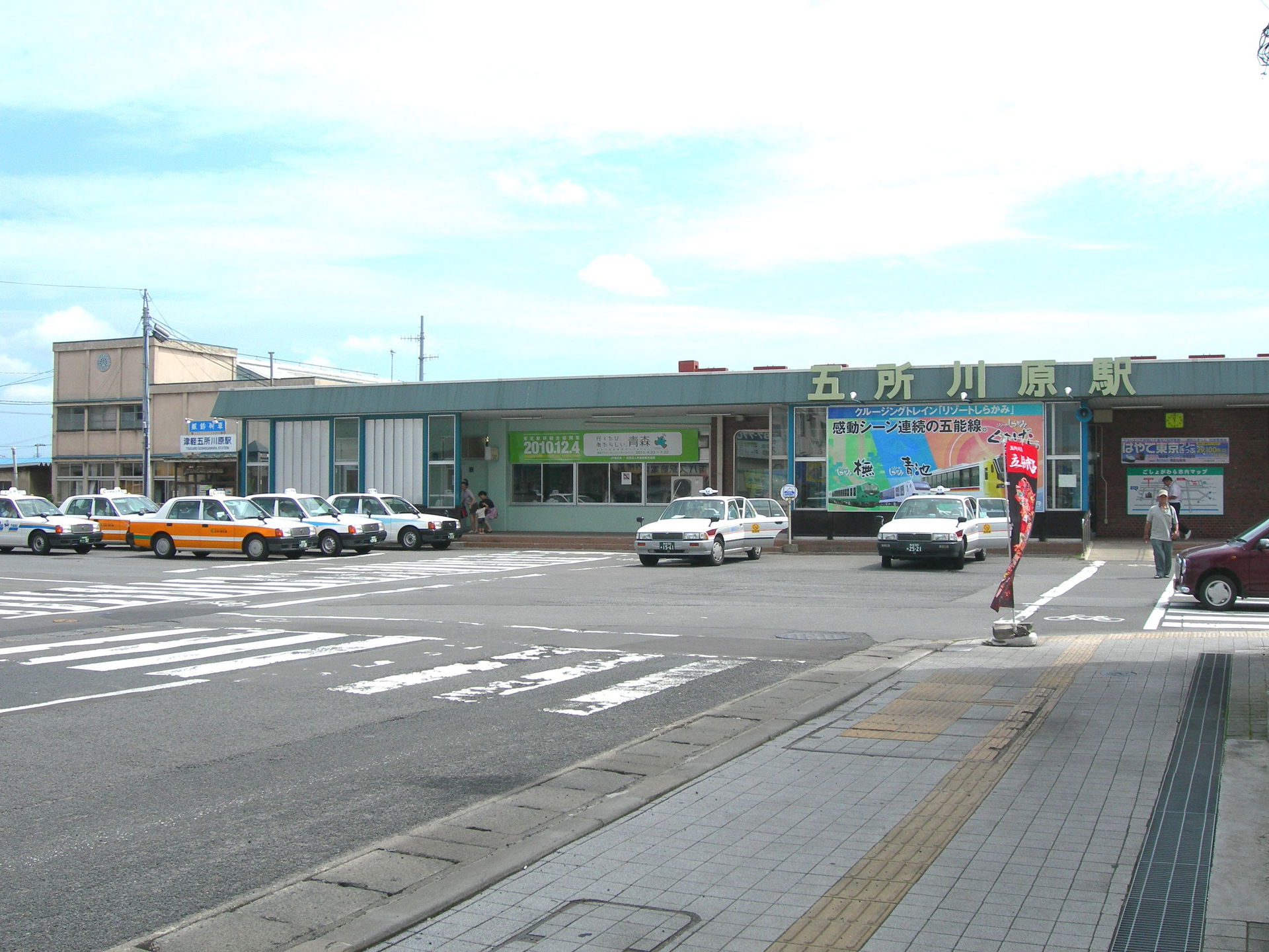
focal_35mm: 38
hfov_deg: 49.0
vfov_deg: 37.7
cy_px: 476
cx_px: 634
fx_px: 1393
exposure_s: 1/636
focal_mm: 7.8
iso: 50
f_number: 4.8
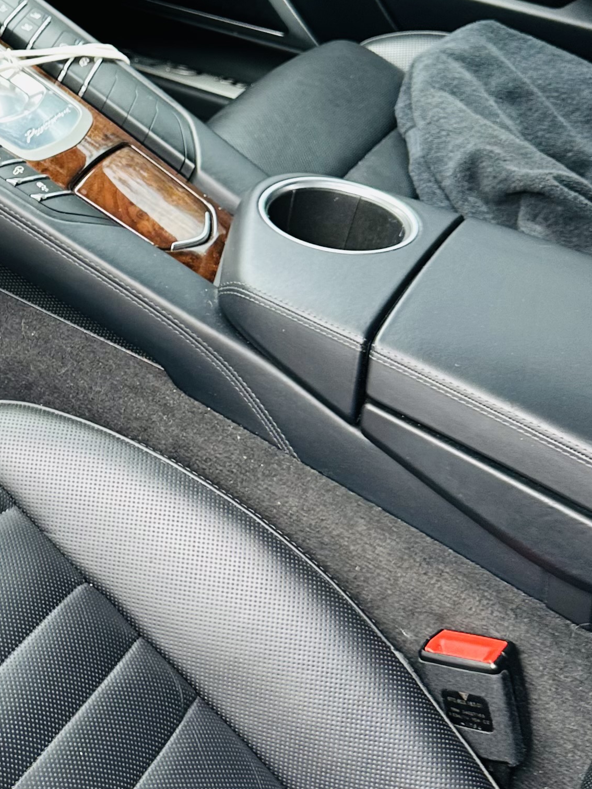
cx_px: -150
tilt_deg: -34.3
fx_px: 1459
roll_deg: -1.0
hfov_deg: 21.1
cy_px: 290
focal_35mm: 64
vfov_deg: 30.1
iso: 80
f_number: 1.78
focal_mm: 6.86
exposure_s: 1/121
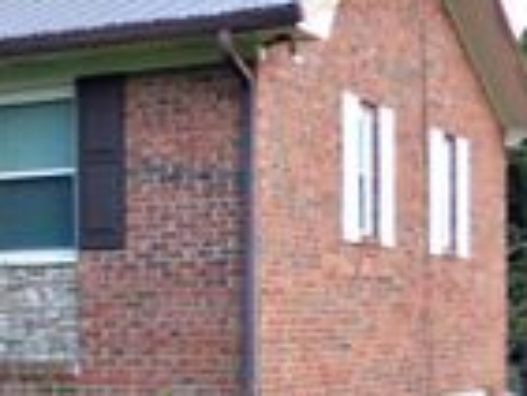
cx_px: -269
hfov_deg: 16.3
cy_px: 420
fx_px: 1676
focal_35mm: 110
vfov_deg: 13.3
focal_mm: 5.53
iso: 400
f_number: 3.3
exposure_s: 1/25
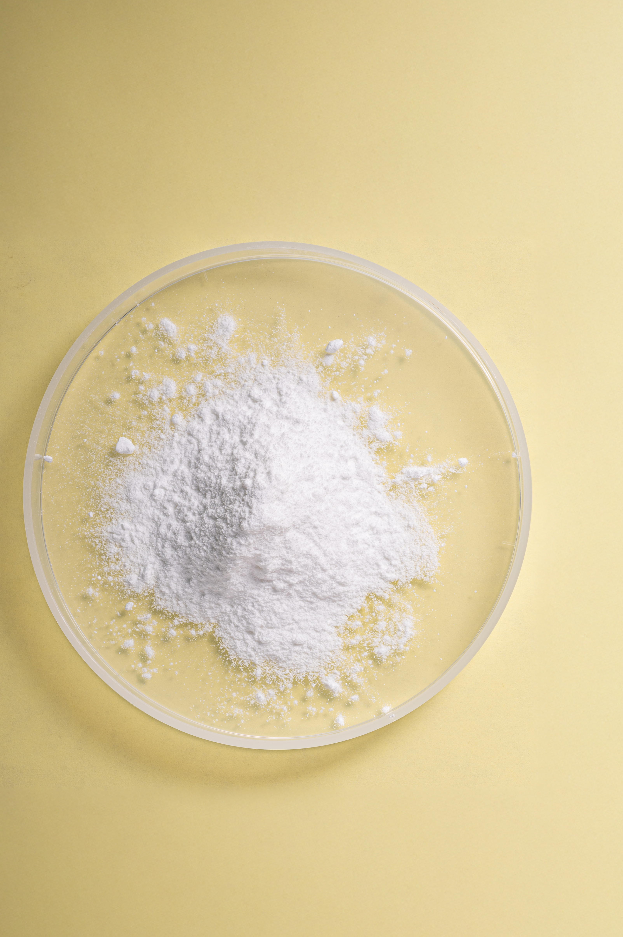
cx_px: 273
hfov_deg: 15.3
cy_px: 500
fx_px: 2313
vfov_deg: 22.9
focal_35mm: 89
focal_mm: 71
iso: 100
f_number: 13
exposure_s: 1/200
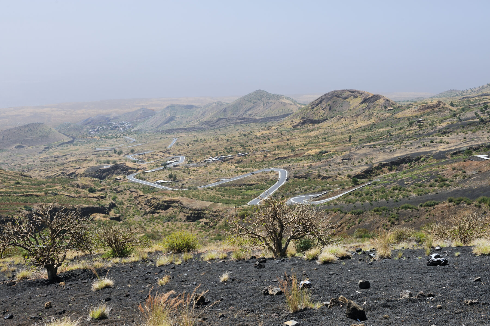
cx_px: 245
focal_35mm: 38
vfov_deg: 35.1
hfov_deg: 50.7
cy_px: 163
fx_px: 517
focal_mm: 38
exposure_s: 1/400
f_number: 10
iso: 200
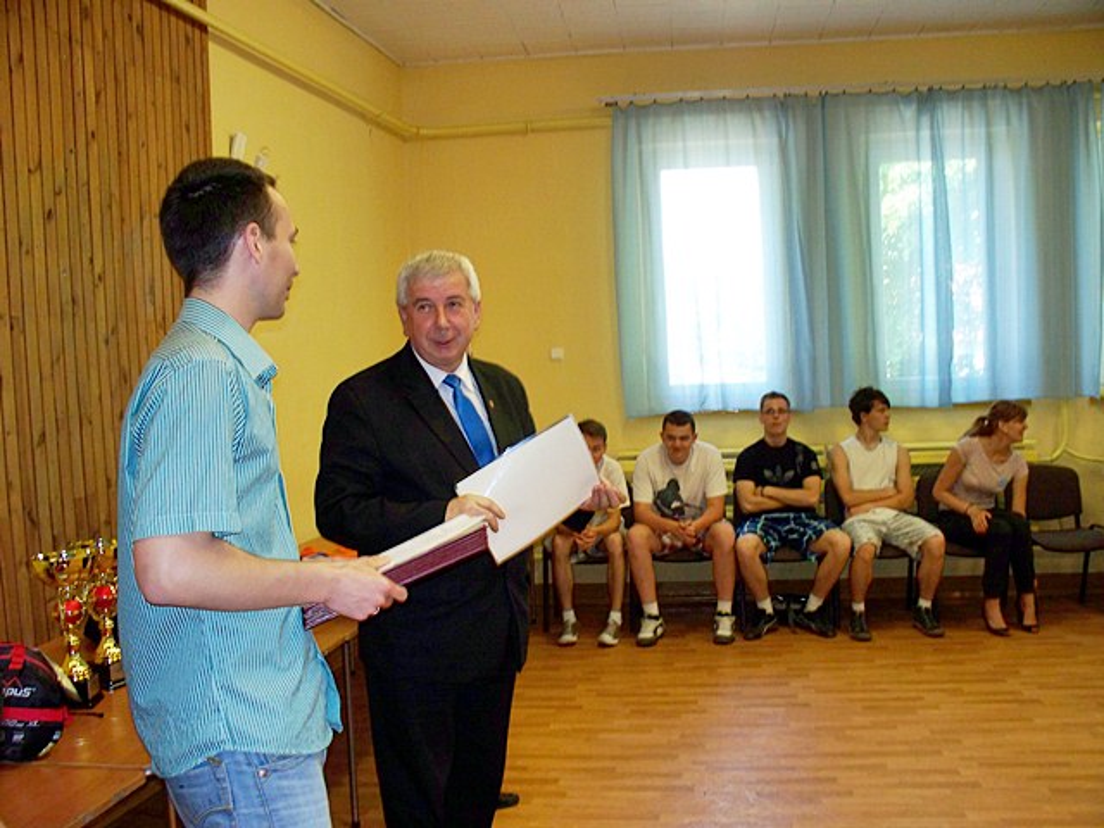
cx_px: 552
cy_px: 414
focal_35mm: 36
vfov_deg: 39.7
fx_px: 1148
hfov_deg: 51.4
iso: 200
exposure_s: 1/60
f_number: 2.8
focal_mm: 7.54
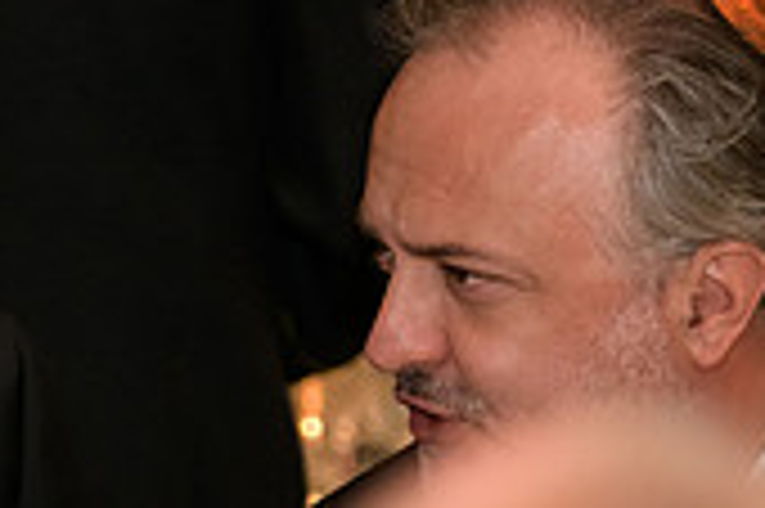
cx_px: -446
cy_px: 285
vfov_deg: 3.5
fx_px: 8407
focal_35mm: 396
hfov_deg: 5.2
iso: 1600
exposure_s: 1/125
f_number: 3.2
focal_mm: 116
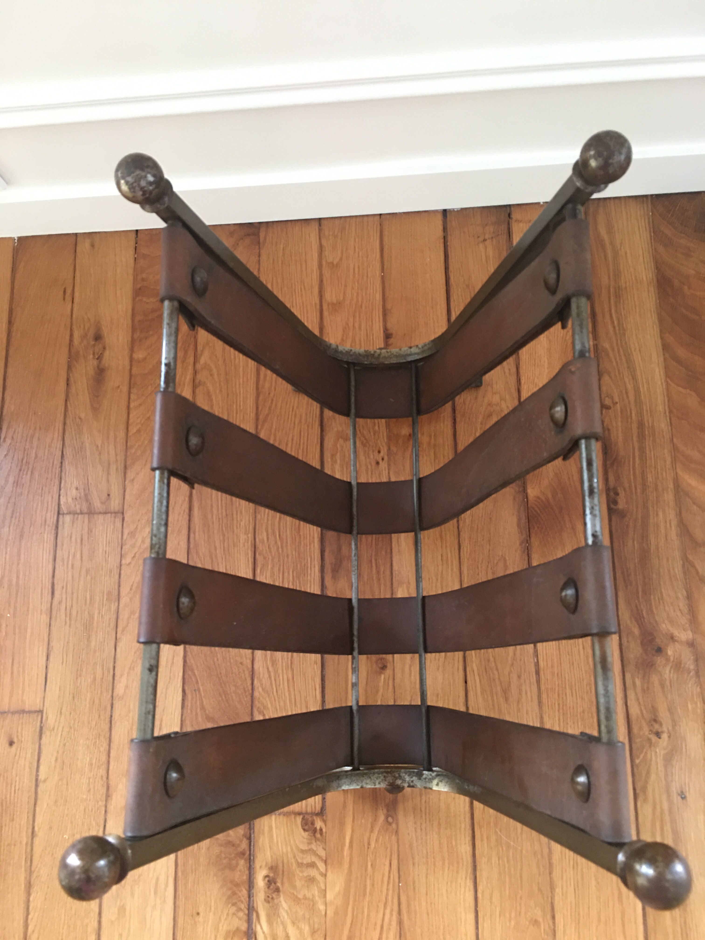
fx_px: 787
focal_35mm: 29
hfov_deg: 48.2
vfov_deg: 61.7
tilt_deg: -75.8
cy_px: 470
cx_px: 352
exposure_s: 1/10
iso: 100
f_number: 2.2
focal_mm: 4.15
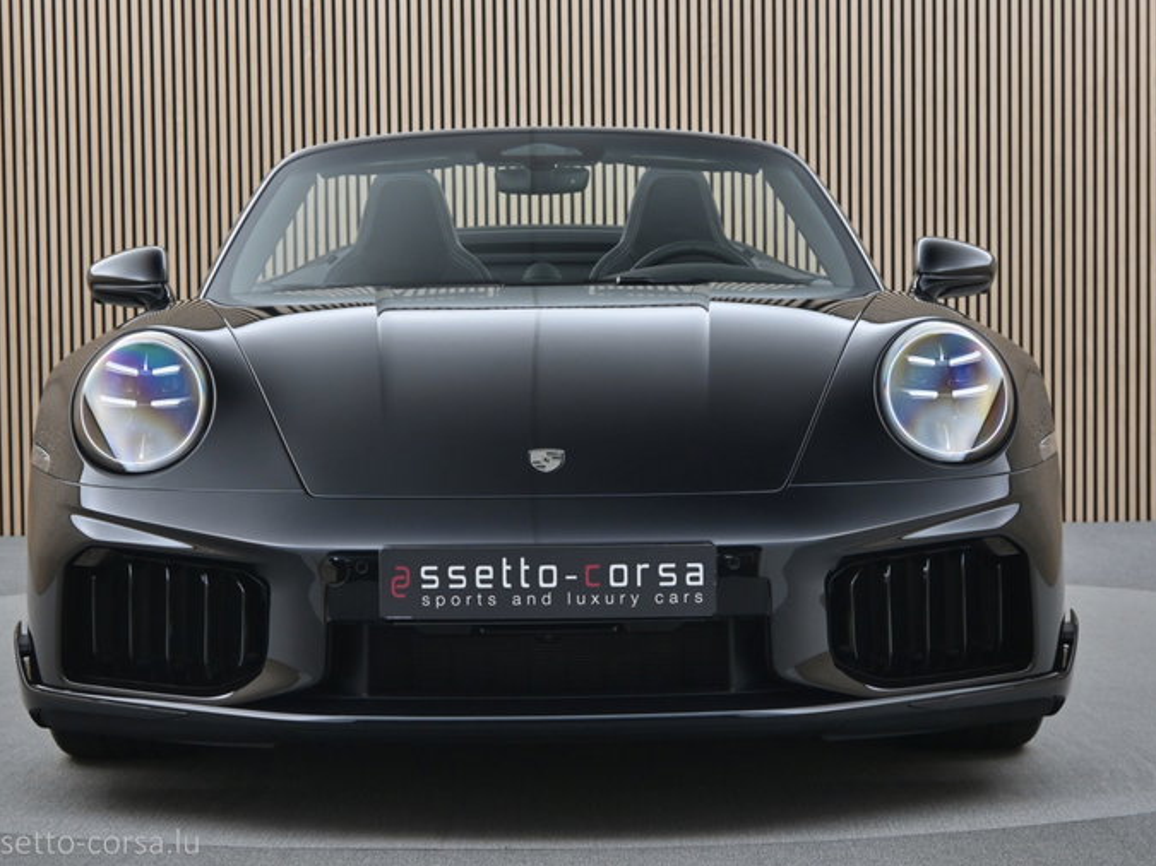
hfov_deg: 23.8
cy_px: 433
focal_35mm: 82
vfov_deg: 18.0
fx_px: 2738
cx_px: 547
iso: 1250
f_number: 6.3
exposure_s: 1/60
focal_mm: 50
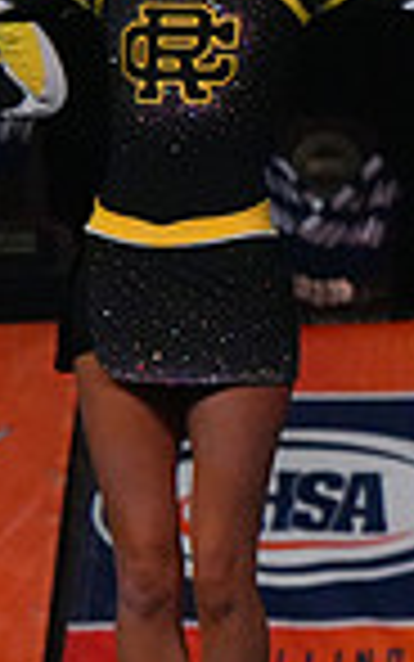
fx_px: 14536
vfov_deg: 2.6
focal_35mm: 806
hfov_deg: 1.6
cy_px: 151
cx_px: 1251
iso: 16000
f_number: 5.6
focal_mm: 200
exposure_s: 1/1250
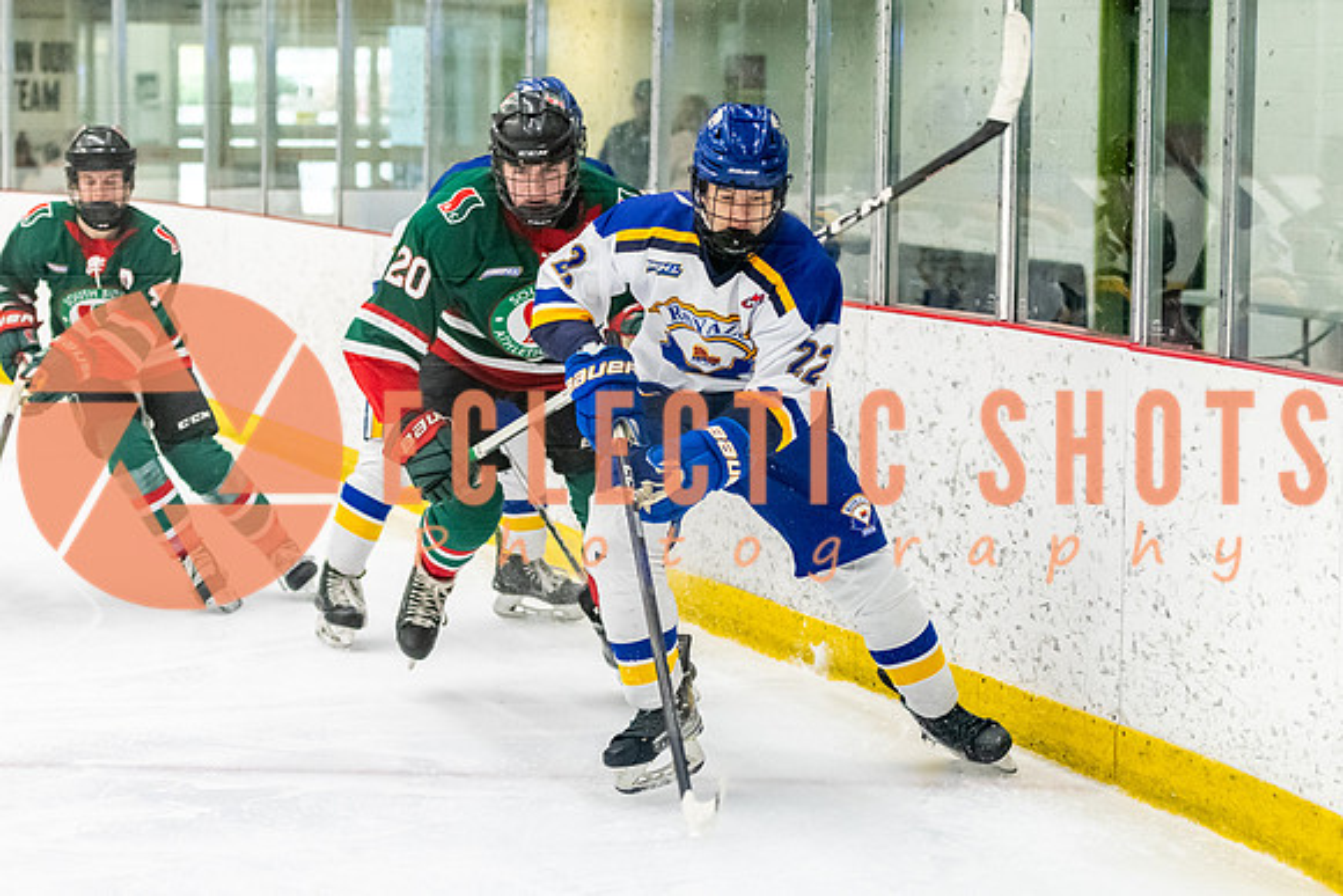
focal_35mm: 98
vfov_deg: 14.0
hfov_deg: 20.9
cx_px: 671
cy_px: 491
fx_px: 3643
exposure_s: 1/800
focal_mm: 70
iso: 4000
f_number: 2.8
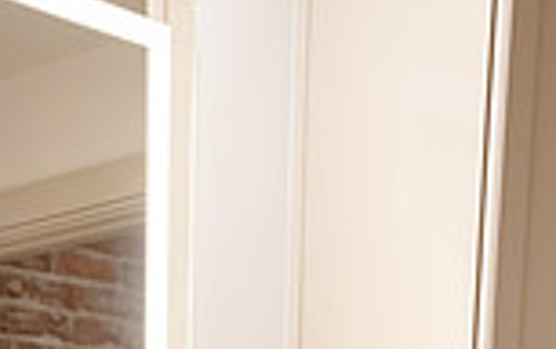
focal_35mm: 105
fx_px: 1593
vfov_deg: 10.9
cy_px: 782
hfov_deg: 19.8
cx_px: 207
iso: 800
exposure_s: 1/200
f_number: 2.8
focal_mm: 35
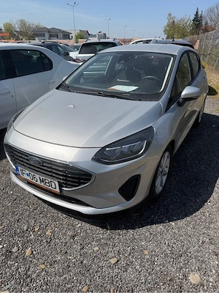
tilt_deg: -25.5
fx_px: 202
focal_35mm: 24
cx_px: 110
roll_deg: +0.2
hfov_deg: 56.8
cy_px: 146
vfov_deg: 71.6
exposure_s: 1/6711
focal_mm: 6.76
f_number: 1.78
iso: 100
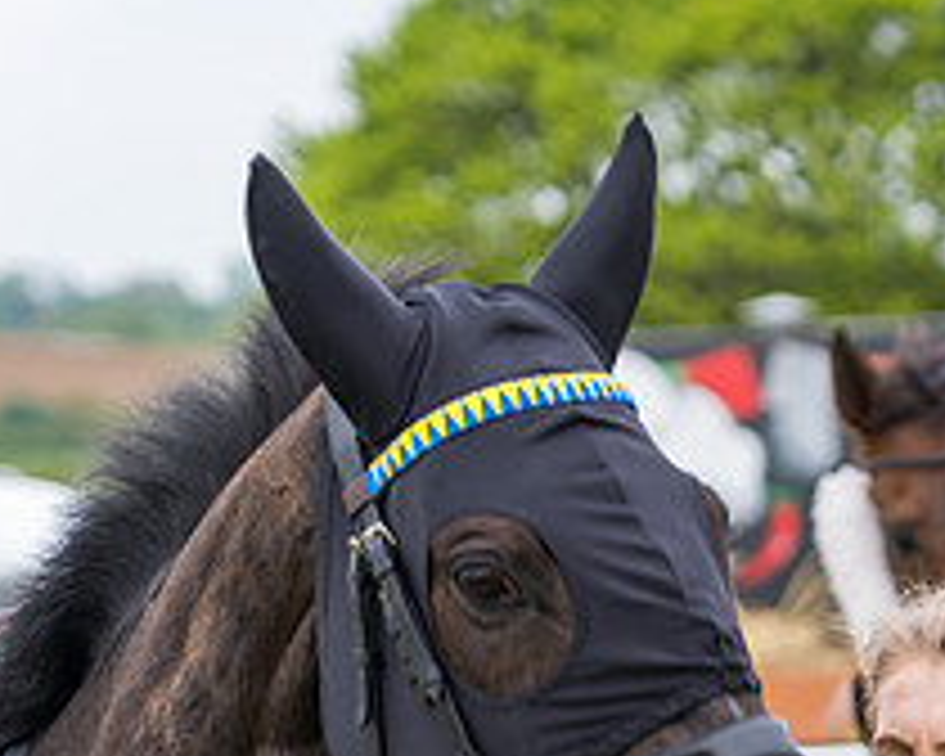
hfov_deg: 5.3
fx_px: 10236
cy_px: 953
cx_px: 1227
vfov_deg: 4.2
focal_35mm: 366
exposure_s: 1/125
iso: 50
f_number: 4
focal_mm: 105
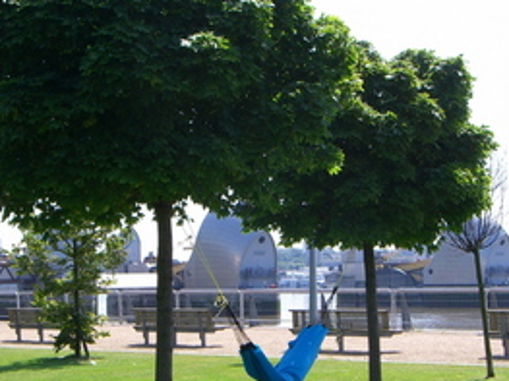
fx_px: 1352
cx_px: 290
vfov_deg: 16.0
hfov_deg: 21.3
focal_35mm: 92
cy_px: 220
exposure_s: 1/200
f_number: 5.2
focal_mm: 9
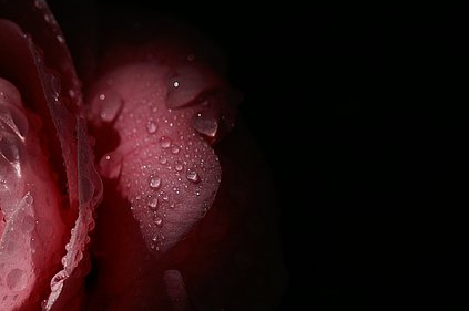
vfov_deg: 3.8
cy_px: 256
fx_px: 4724
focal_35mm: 363
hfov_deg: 5.7
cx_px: -62
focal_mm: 100
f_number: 4
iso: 100
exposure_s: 1/1500
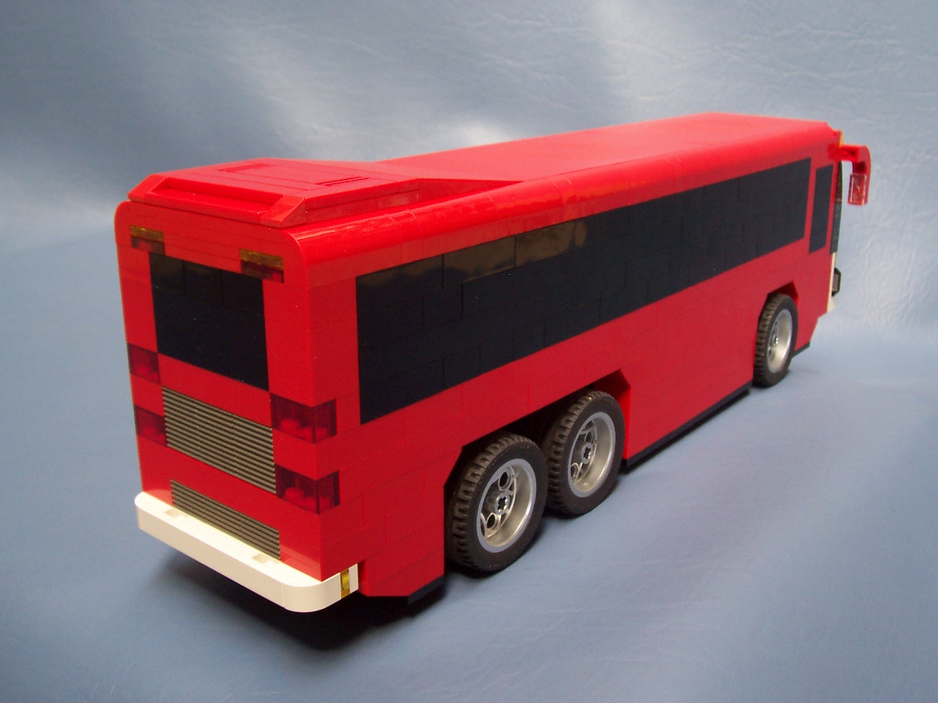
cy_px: 352
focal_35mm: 37
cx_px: 469
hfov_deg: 50.1
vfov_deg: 38.7
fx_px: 1003
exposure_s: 1/30
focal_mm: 5.6
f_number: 2.8
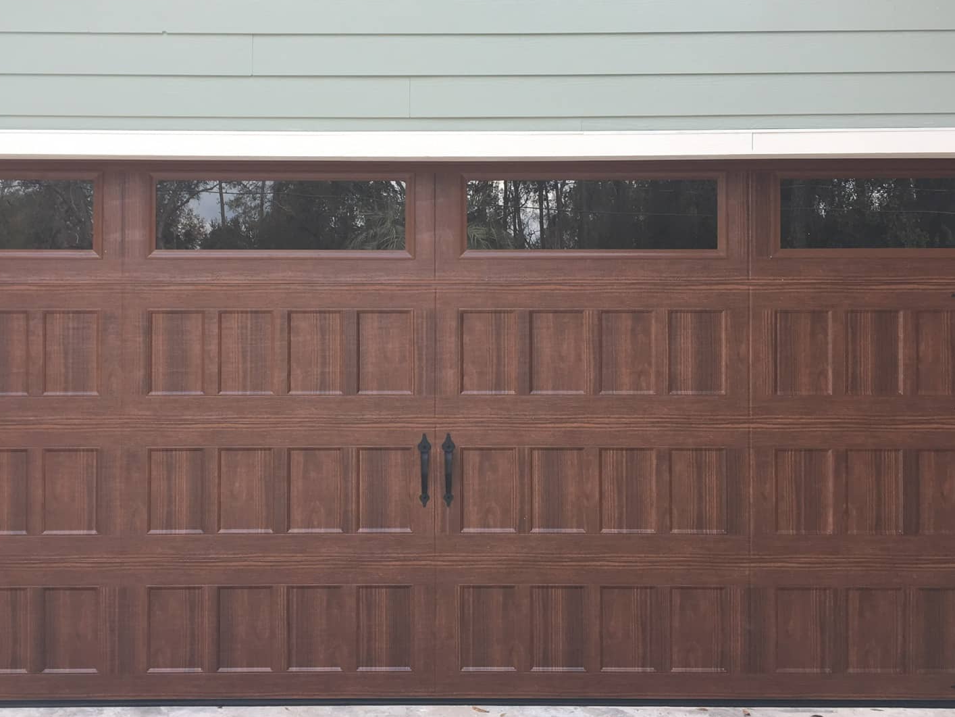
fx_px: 1159
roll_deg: +0.9
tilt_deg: -1.0
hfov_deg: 44.7
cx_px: 432
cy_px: 281
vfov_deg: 34.2
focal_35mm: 42
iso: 25
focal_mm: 4.15
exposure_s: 1/120
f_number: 2.2
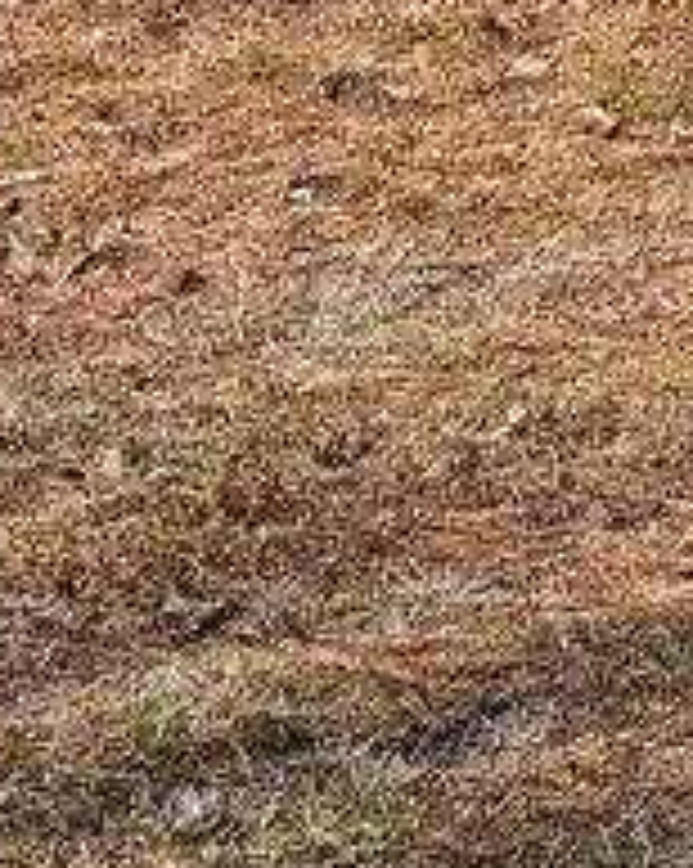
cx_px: 2736
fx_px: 8140
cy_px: -1237
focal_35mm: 317
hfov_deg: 4.5
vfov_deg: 5.9
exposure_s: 1/640
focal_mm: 30
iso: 400
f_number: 8
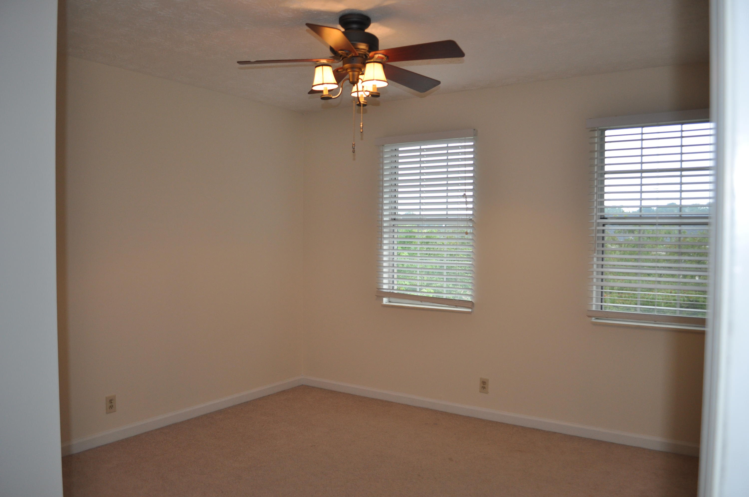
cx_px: 374
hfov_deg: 67.4
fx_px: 561
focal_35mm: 27
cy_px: 248
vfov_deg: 47.8
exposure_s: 1/125
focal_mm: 18
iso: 400
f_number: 3.5
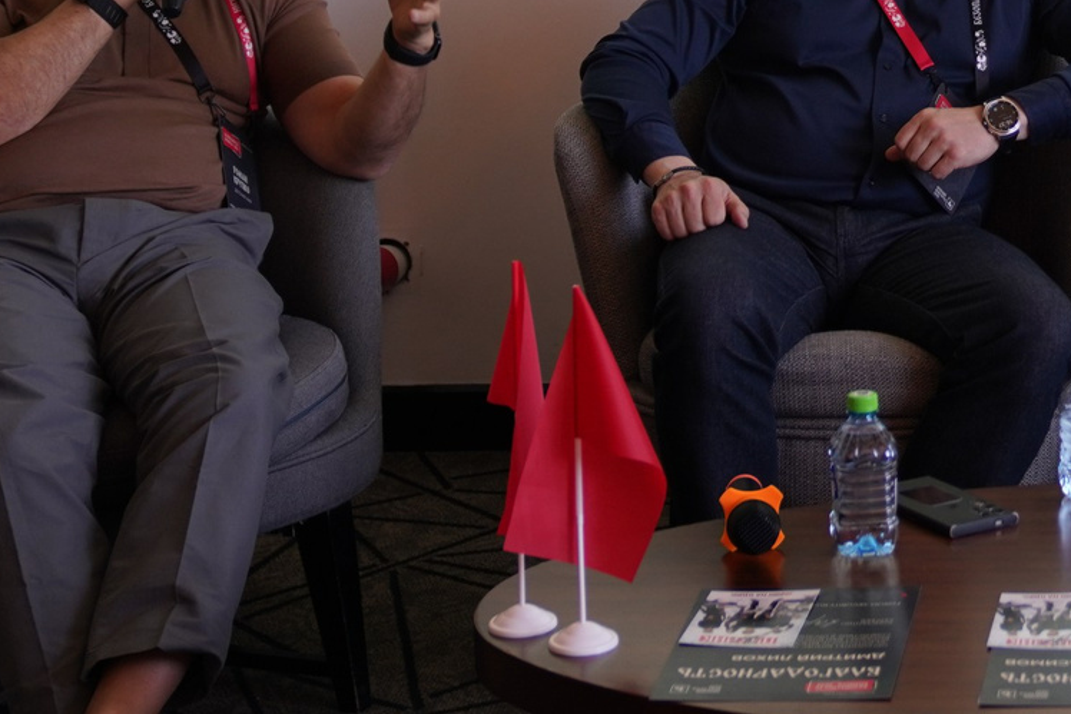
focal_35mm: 113
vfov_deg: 11.8
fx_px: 3362
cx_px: 1239
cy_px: -182
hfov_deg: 17.4
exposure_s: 1/60
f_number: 2.8
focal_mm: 33
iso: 250
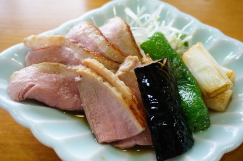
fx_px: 303
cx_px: 122
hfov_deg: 43.7
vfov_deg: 29.7
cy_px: 80
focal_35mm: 45
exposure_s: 1/60
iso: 2000
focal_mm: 30
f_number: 5
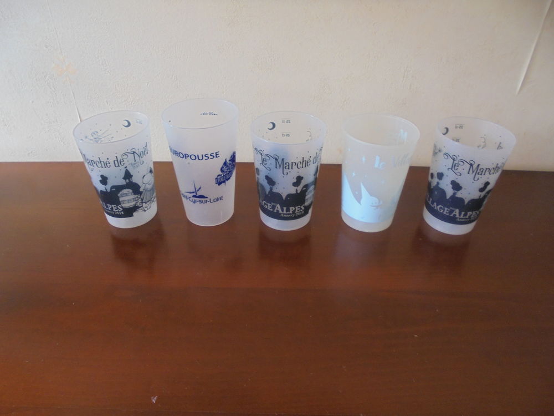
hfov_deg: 67.3
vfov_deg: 53.1
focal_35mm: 26
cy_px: 208
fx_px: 416
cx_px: 277
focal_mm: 4.6
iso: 250
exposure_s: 1/30
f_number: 3.5
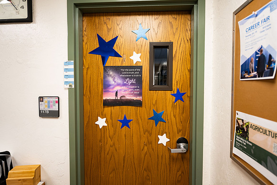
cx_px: 138
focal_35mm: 20
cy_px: 92
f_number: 2.8
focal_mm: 20
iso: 640
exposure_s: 1/250
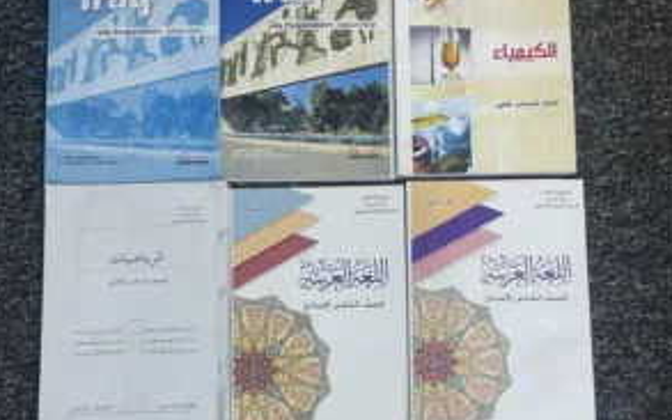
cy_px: 337
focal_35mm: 42
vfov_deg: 29.8
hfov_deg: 47.2
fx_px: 769
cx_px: 333
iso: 160
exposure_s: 1/50
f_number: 1.8
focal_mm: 3
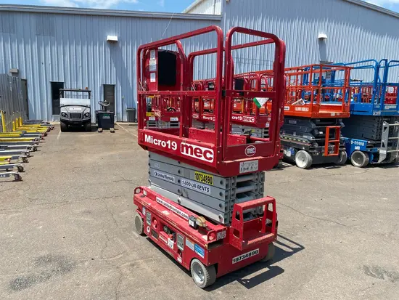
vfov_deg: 53.1
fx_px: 300
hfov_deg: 67.3
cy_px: 150
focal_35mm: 26
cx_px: 200
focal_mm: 4.25
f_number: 1.8
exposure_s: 1/2410
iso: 32
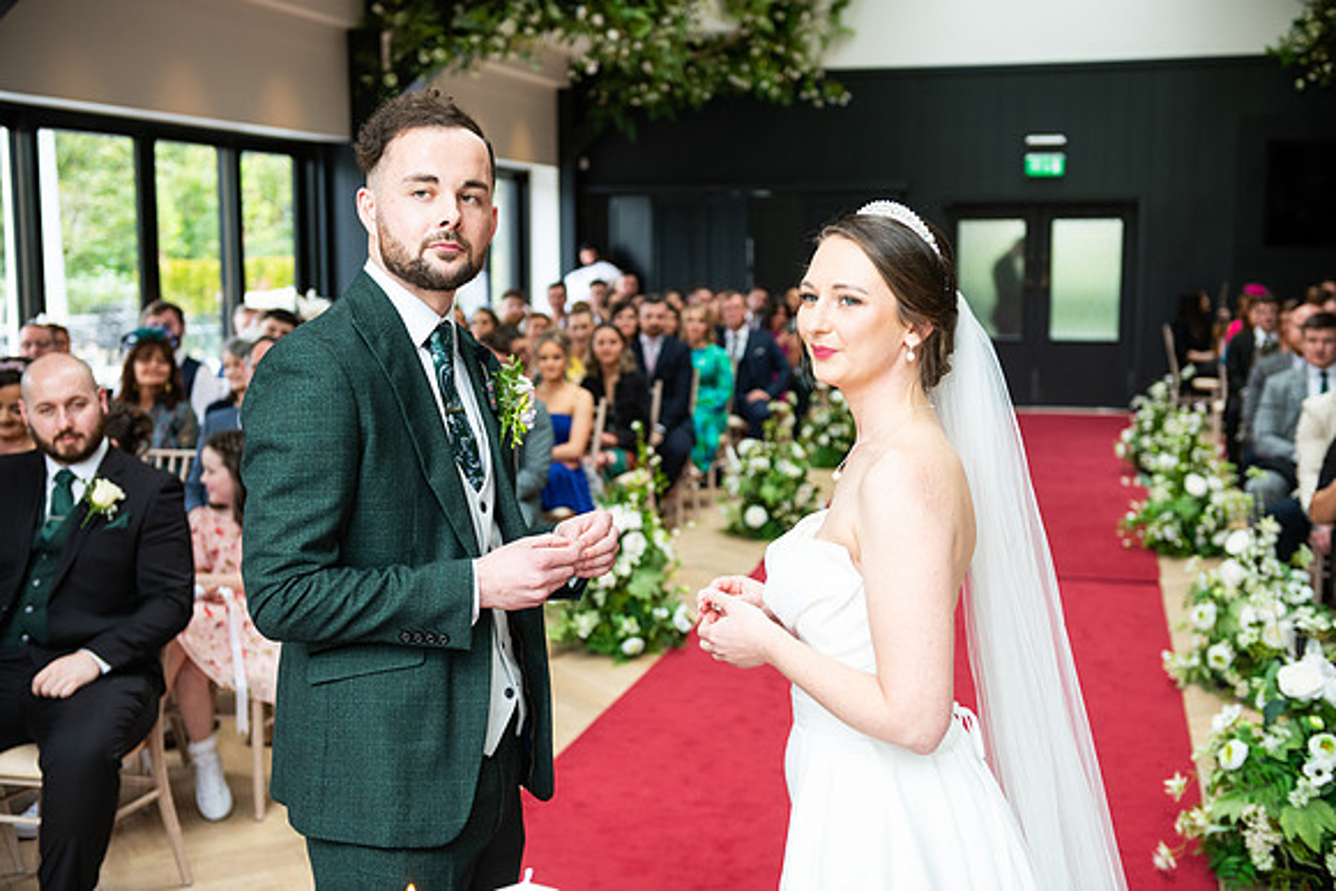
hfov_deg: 43.6
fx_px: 1670
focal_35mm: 45
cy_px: 446
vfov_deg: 29.9
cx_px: 668
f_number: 3.5
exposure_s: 1/200
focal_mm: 45
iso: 400
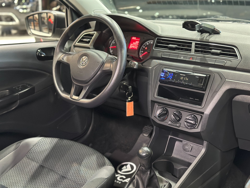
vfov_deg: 30.3
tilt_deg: -18.9
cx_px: 125
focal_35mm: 48
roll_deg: +1.0
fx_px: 347
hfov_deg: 39.7
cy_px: 94
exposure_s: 1/32
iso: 800
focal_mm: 6.86
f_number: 1.78
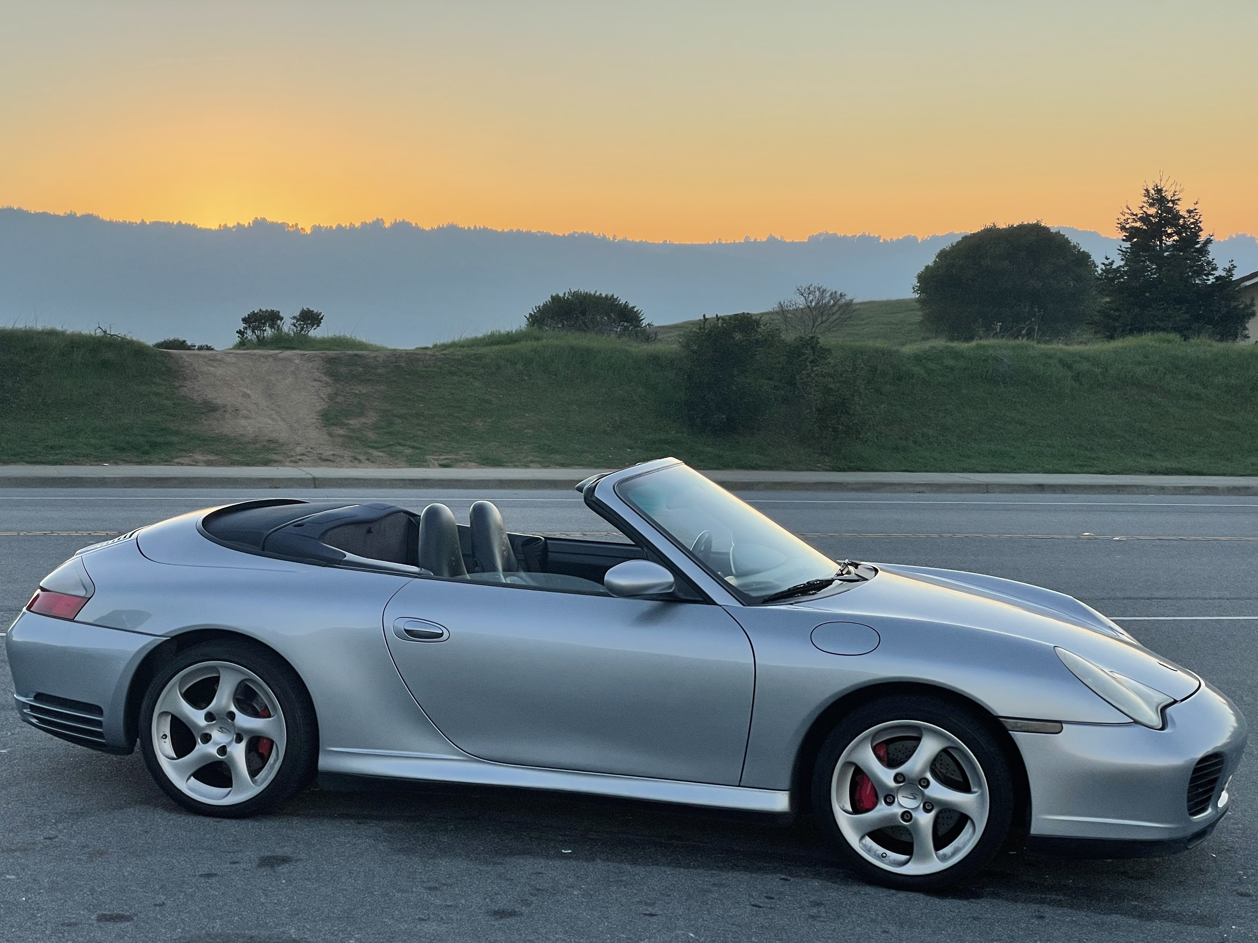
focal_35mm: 52
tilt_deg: -6.7
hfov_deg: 36.8
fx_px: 1890
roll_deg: +1.5
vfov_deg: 28.0
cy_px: 472
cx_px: 629
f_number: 2
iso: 25
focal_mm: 6
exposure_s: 1/294
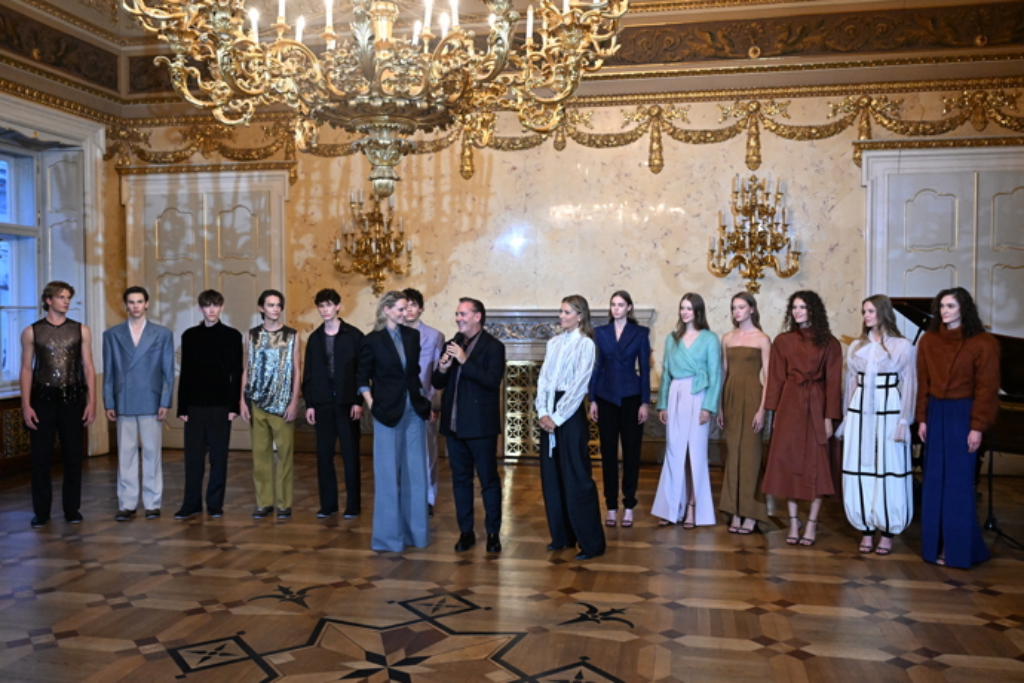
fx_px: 896
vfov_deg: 41.7
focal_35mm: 32
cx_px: 512
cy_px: 342
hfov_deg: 59.5
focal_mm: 31.5
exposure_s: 1/320
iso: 6400
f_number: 4
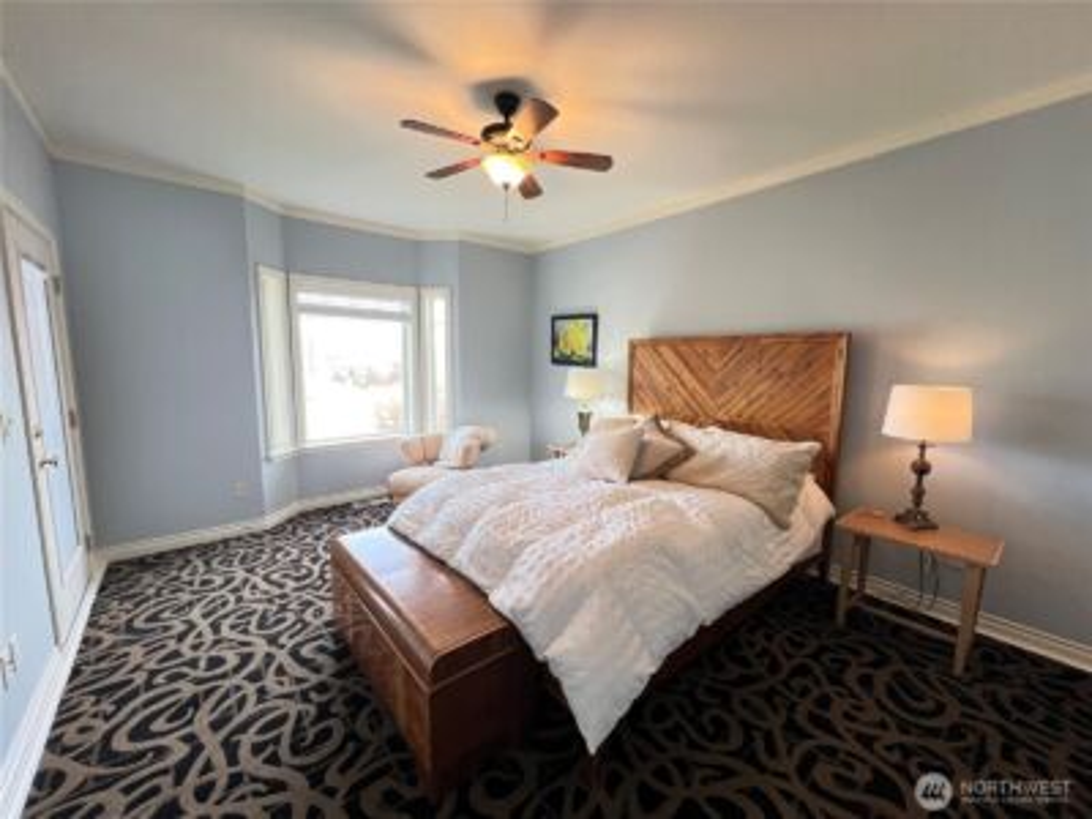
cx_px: 546
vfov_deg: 89.9
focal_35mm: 13
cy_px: 410
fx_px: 410
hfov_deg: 106.2
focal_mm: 1.57
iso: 160
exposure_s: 1/60
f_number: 1.8
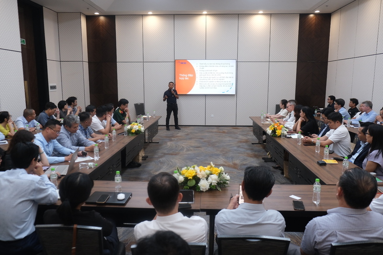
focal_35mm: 27
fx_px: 287
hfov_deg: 67.4
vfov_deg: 47.9
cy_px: 128
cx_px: 192
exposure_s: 1/250
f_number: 2.8
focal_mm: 18
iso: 1000
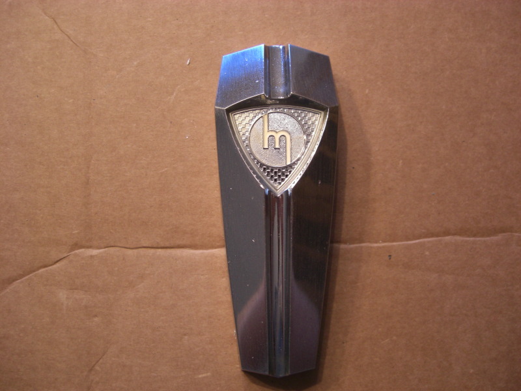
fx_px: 572
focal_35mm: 38
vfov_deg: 37.7
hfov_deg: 49.0
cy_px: 196
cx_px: 260
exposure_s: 1/40
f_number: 2.8
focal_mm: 7.9
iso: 200
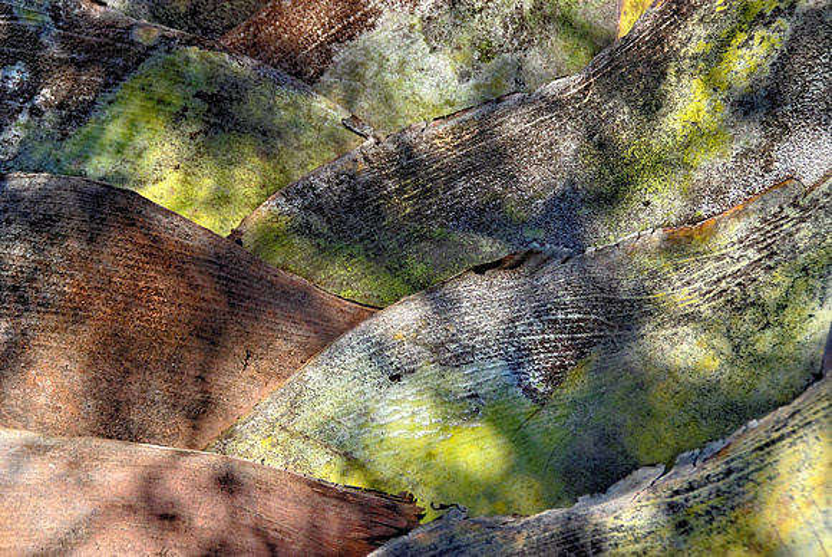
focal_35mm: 117
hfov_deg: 17.5
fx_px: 2707
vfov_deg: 11.7
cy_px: 278
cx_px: 416
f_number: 6.7
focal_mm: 78
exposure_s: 1/180
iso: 200
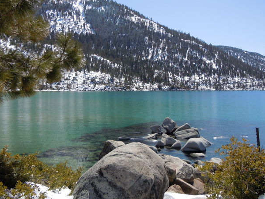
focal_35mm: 40
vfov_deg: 35.9
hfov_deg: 46.8
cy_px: 83
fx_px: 306
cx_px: 136
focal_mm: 5.4
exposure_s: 1/250
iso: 100
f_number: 7
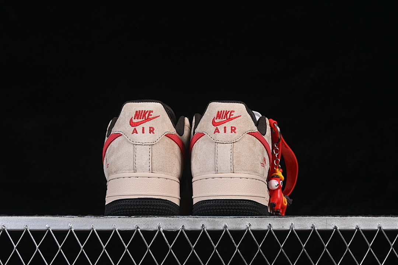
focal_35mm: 75
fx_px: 829
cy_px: 132
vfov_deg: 18.2
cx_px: 199
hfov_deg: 27.0
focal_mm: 50
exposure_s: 1/80
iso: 160
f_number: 8
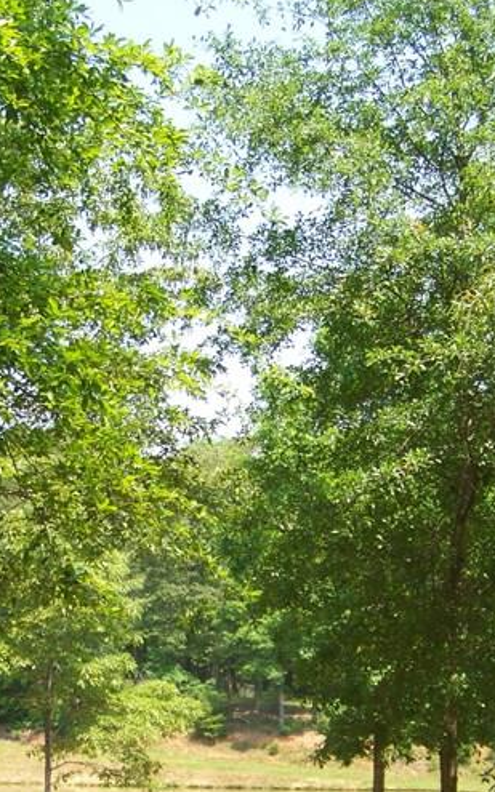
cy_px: 531
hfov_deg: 16.5
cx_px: 226
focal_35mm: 79
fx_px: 1707
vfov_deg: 26.0
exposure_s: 1/400
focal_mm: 5.85
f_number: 2.8
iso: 67
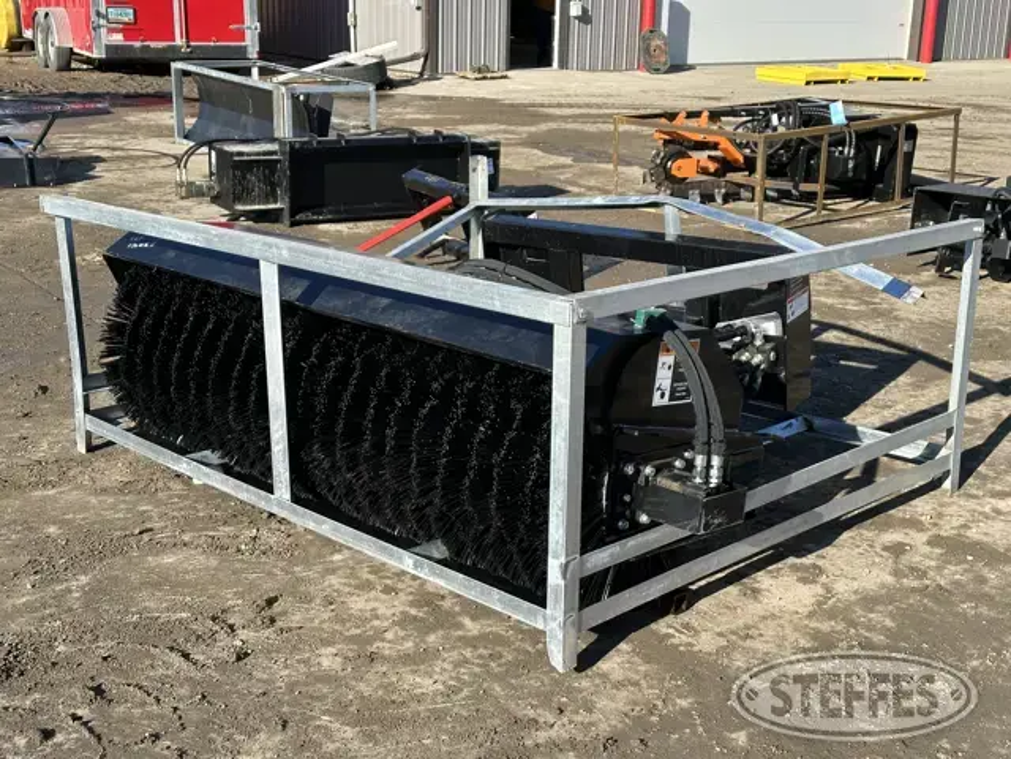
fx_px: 1402
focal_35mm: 48
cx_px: 506
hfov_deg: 39.7
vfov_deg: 30.3
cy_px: 380
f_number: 1.78
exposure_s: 1/2070
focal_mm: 6.86
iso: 64
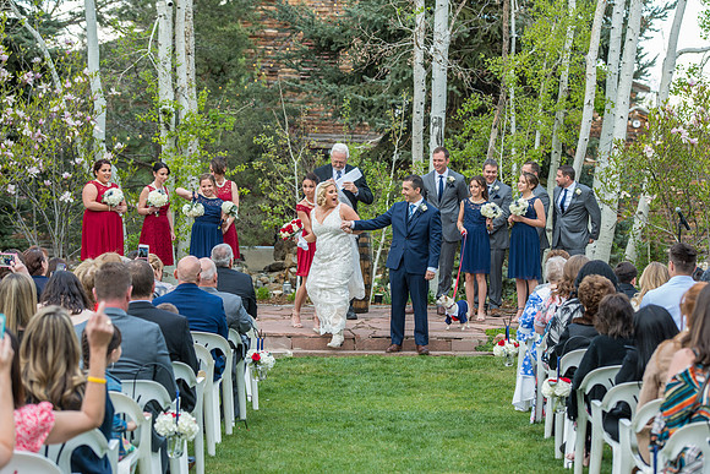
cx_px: 355
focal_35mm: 98
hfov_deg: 20.8
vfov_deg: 14.0
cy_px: 237
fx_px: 1933
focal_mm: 98
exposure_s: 1/200
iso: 400
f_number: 5
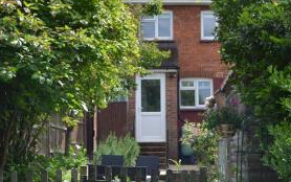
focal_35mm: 68
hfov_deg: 29.8
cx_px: 208
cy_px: 86
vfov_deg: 19.2
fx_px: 540
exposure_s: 1/125
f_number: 5.6
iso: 100
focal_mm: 26
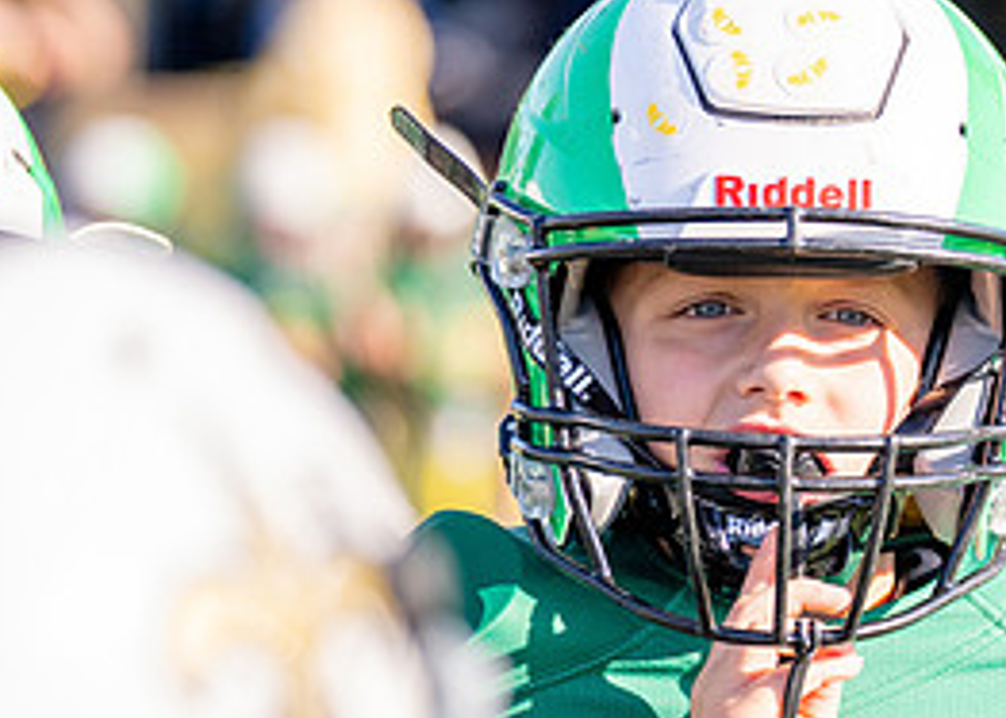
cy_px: 492
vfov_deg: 4.7
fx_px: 8769
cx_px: 979
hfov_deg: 6.5
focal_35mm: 307
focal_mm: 110
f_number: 2.8
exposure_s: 1/3200
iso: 320
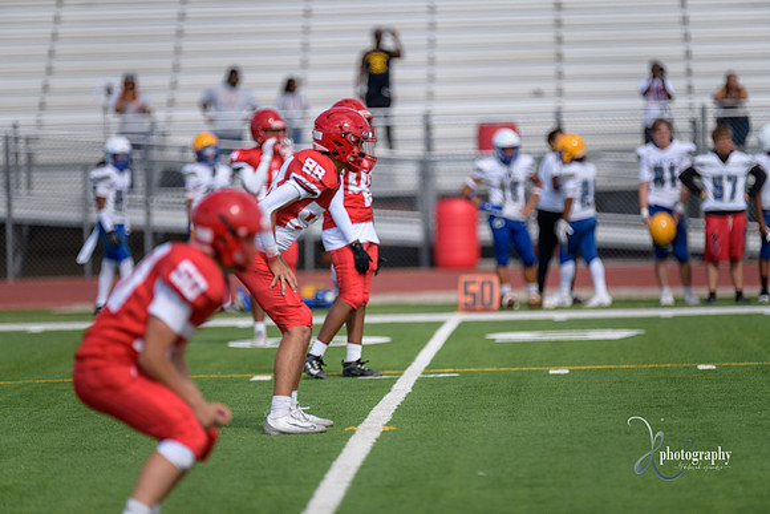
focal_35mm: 300
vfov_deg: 4.6
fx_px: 6418
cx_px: 385
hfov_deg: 6.9
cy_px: 257
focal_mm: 300
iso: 200
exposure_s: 1/3200
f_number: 2.8
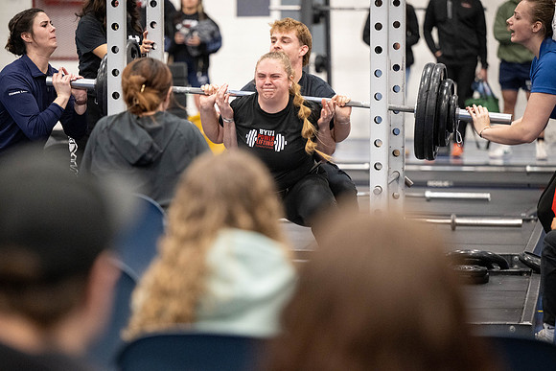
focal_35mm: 135
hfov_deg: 15.2
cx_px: 278
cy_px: 186
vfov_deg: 10.2
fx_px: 2085
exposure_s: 1/200
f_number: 2.8
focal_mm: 135
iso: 6400
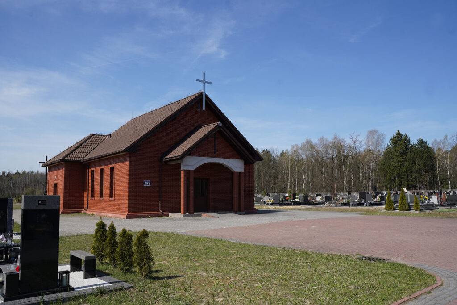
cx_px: 228
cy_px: 152
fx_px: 355
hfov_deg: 65.5
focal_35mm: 28
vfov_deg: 46.4
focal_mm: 28
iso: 200
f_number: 8
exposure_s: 1/640
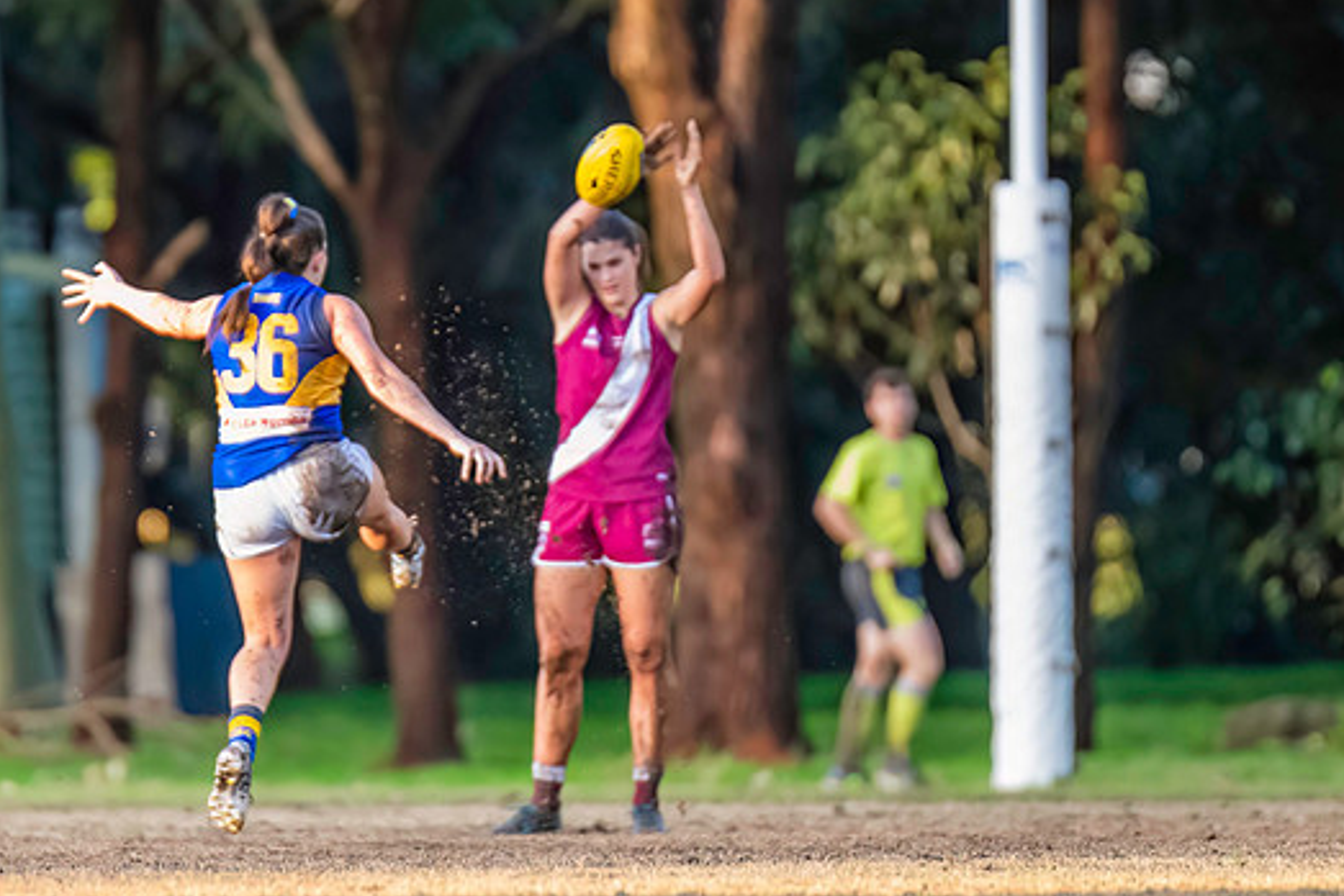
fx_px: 24944
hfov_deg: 3.1
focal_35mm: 668
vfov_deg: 2.1
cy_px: 405
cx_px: 300
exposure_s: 1/1250
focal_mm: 300
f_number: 2.8
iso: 2500
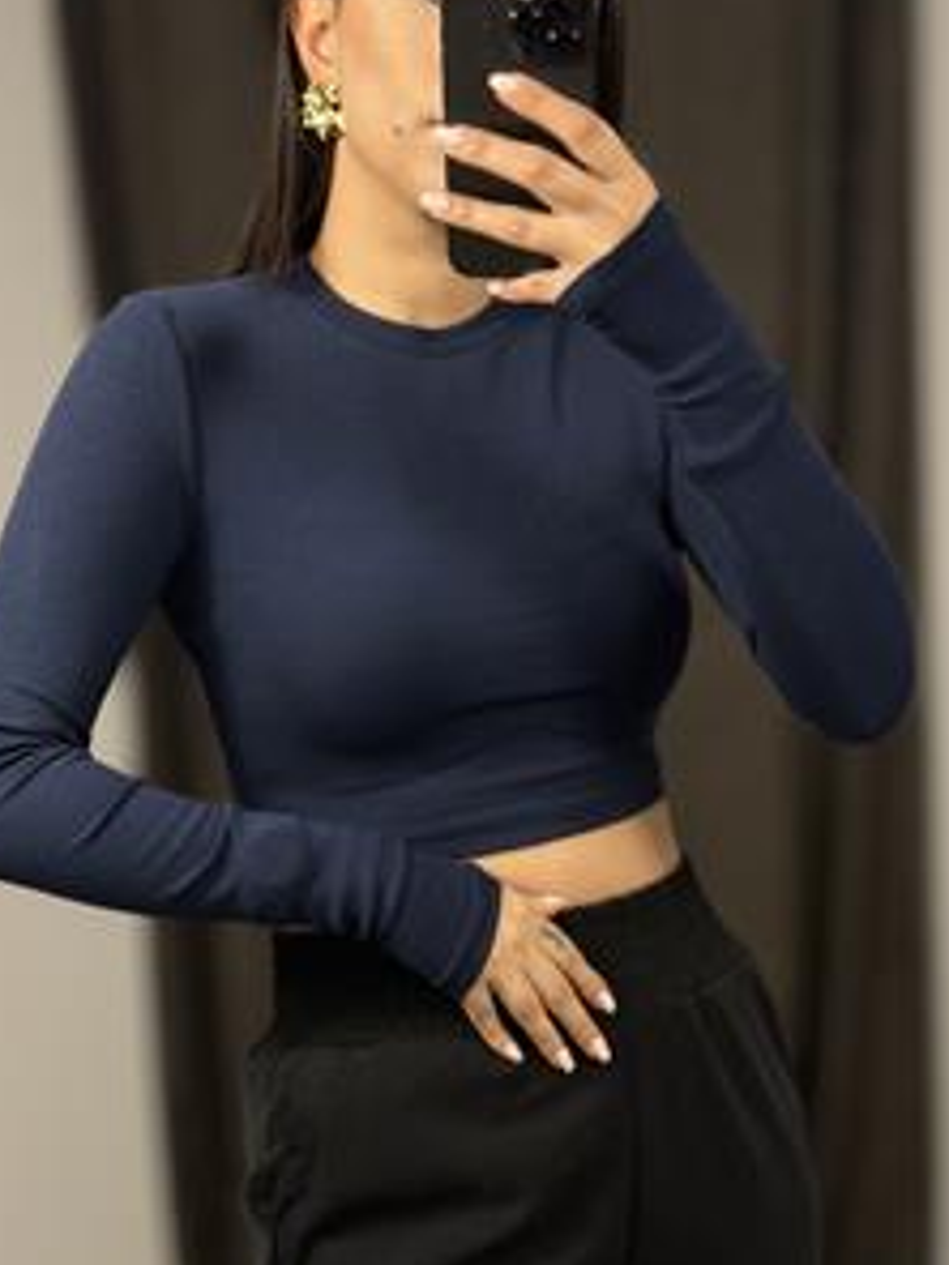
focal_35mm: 67
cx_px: 496
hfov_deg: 21.9
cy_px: 831
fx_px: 2449
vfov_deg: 28.8
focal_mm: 6.86
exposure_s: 1/50
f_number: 1.78
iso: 125
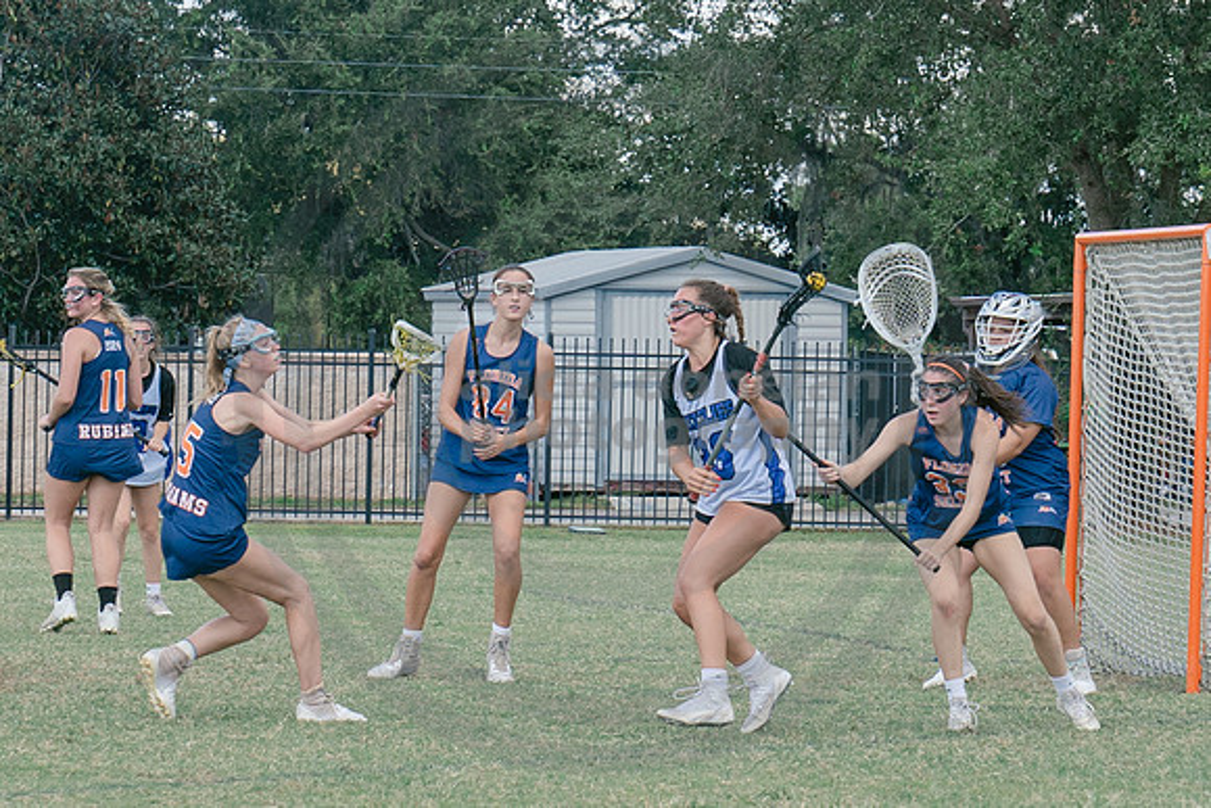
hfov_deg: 9.3
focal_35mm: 222
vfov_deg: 6.2
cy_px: 414
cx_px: 674
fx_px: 7467
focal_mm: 70
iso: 250
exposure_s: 1/500
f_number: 5.6
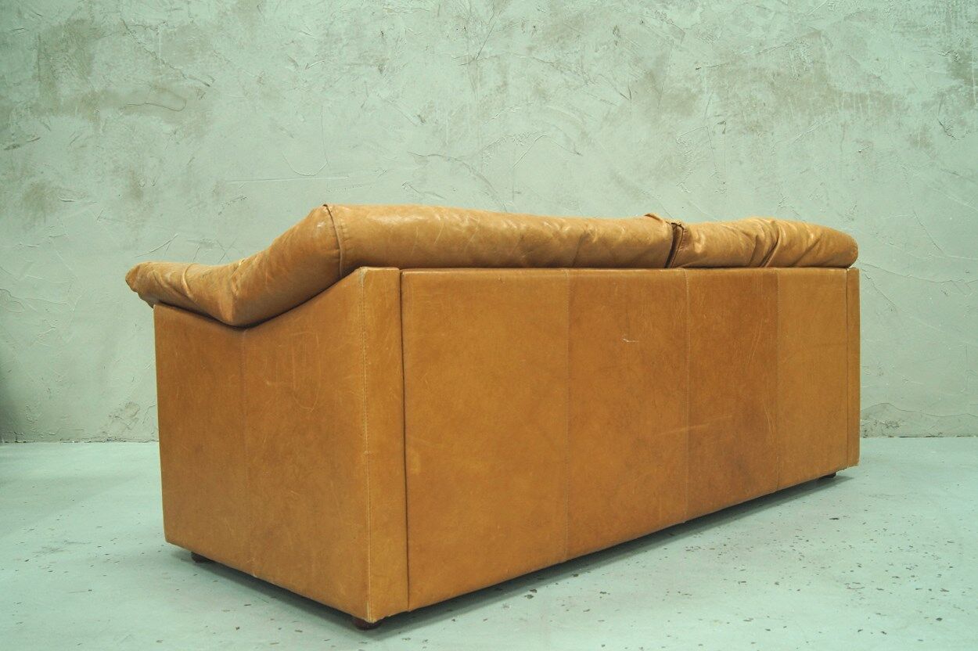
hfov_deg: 57.2
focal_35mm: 33
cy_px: 326
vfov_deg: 39.9
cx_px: 489
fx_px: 896
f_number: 7.1
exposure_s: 1/10
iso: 400
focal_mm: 22
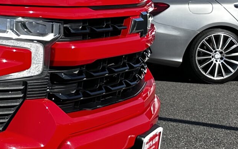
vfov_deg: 12.5
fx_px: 674
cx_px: -242
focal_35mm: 104
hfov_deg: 15.7
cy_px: 22
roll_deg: +1.3
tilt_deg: -4.3
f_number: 1.78
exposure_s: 1/2155
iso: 80
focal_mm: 6.86
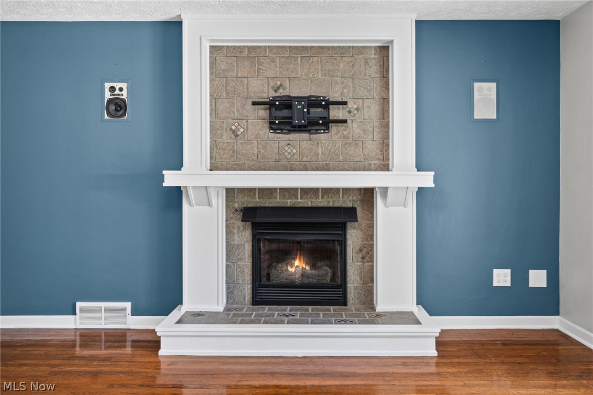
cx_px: 296
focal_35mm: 30
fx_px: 494
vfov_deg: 43.6
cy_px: 198
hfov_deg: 62.0
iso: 250
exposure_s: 1/1.67
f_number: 9
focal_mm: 20
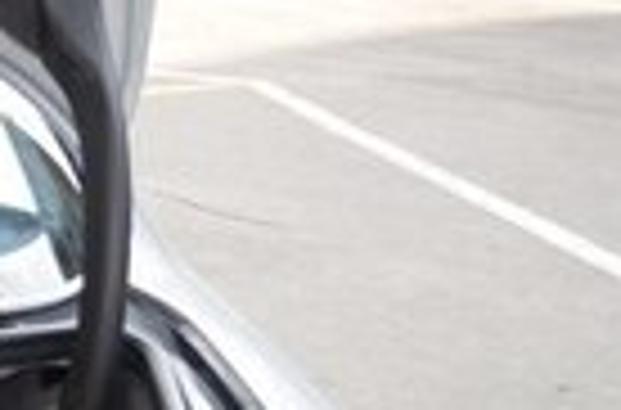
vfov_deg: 10.5
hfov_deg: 13.0
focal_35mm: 129
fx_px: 2218
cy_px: 322
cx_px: -765
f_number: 3.5
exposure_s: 1/200
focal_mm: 18
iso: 100
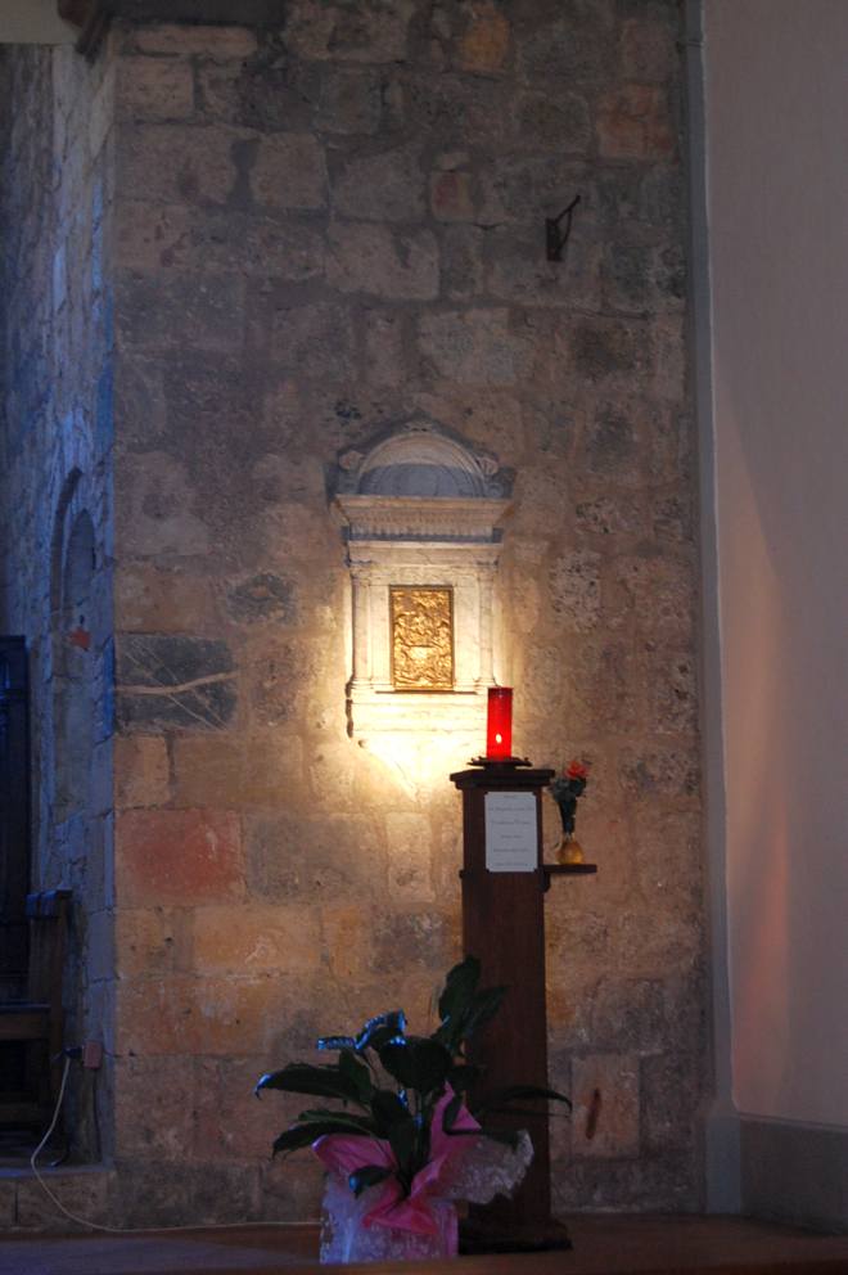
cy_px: 638
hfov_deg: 16.5
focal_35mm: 82
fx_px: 2919
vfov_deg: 24.6
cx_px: 424
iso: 800
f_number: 6.3
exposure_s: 1/13
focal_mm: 55
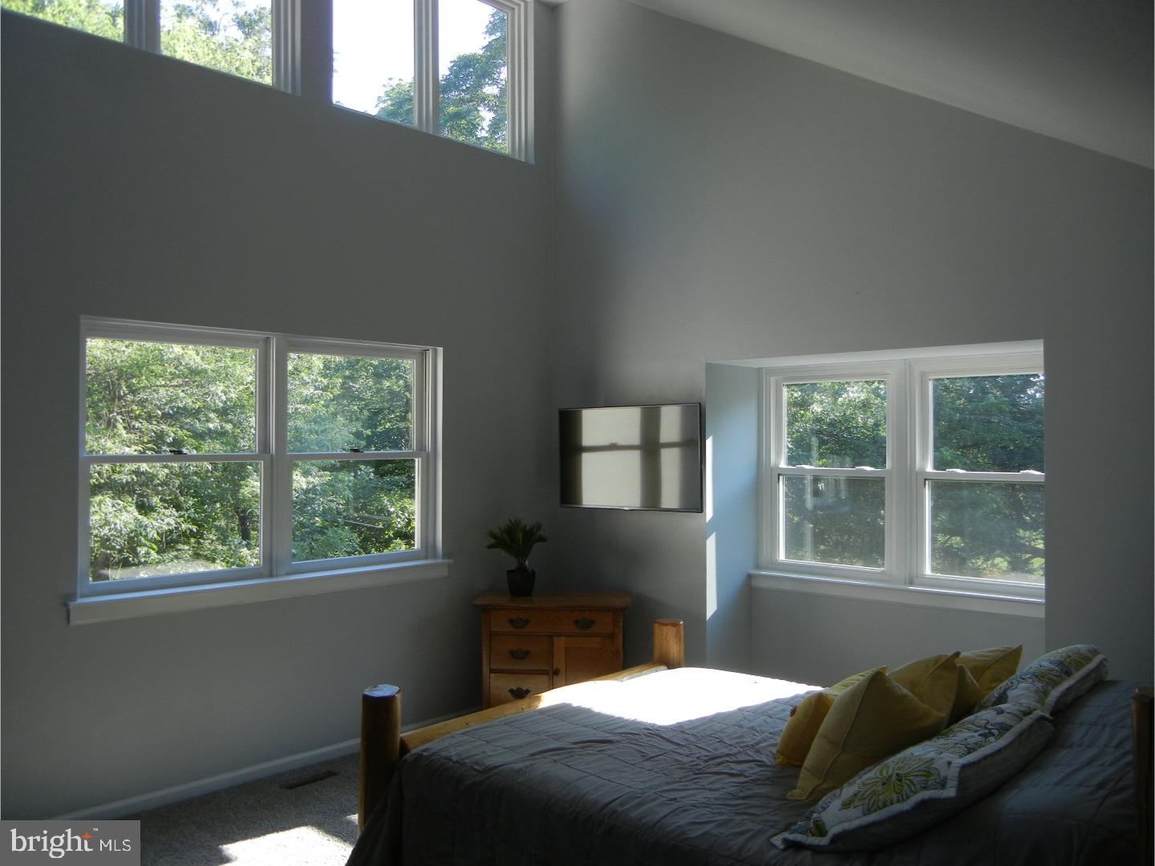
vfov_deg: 46.8
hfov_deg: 60.0
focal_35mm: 30
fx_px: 1001
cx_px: 578
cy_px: 433
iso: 160
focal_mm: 5.4
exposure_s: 1/145
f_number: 3.5
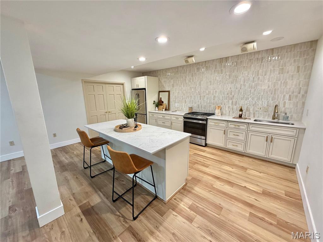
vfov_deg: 85.7
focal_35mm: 14
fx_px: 131
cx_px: 162
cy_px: 121
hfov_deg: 102.1
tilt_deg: -11.7
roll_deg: +2.1
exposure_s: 1/60
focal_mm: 2.22
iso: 200
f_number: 2.2
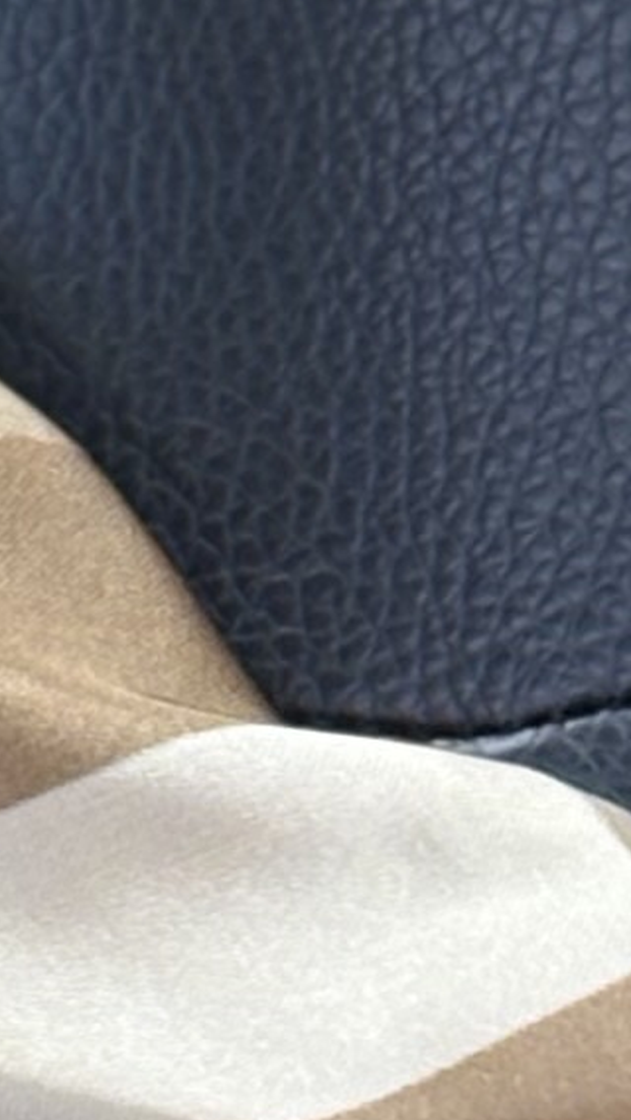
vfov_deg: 5.4
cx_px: 237
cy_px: -34
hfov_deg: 3.0
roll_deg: +0.3
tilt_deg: +4.1
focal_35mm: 402
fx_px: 11943
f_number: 1.6
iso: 64
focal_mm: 5.96
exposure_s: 1/60
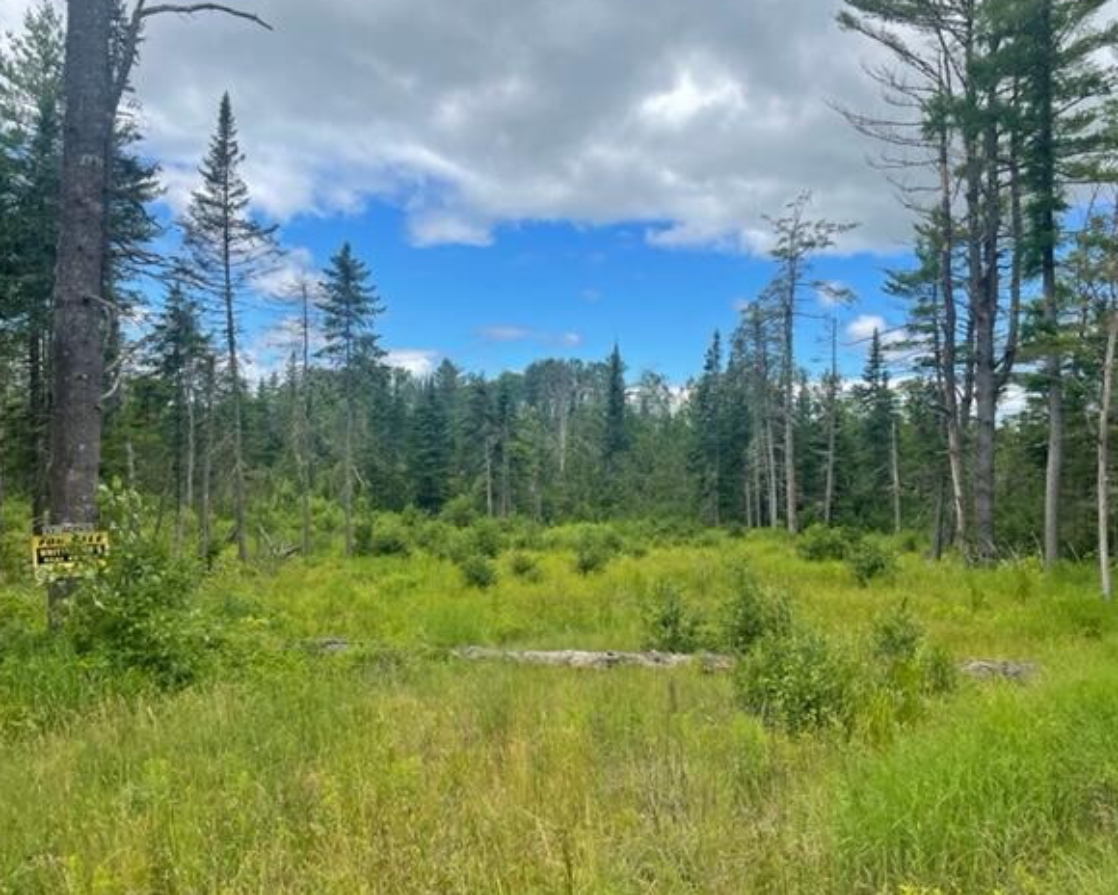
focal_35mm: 28
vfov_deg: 51.5
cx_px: 594
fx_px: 926
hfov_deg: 62.2
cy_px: 434
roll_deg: -0.6
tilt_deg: +2.1
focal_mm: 4.2
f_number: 1.6
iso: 32
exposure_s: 1/3040
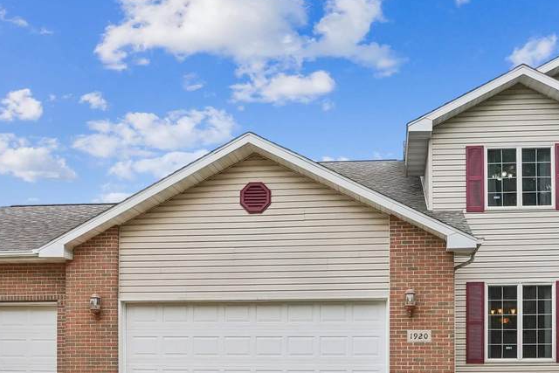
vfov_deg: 36.6
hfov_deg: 52.7
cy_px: 242
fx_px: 559
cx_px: 341
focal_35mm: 36
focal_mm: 18
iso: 400
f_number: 9
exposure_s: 1/640
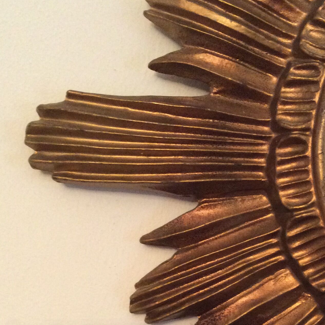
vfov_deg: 29.3
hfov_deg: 29.3
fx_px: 616
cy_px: 223
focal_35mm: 58
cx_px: 228
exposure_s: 1/17
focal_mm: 3.3
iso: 320
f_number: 2.4
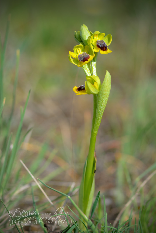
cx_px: 78
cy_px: 116
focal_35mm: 158
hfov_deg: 8.7
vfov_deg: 13.0
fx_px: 1023
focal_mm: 105
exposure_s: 1/500
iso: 100
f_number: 5.6
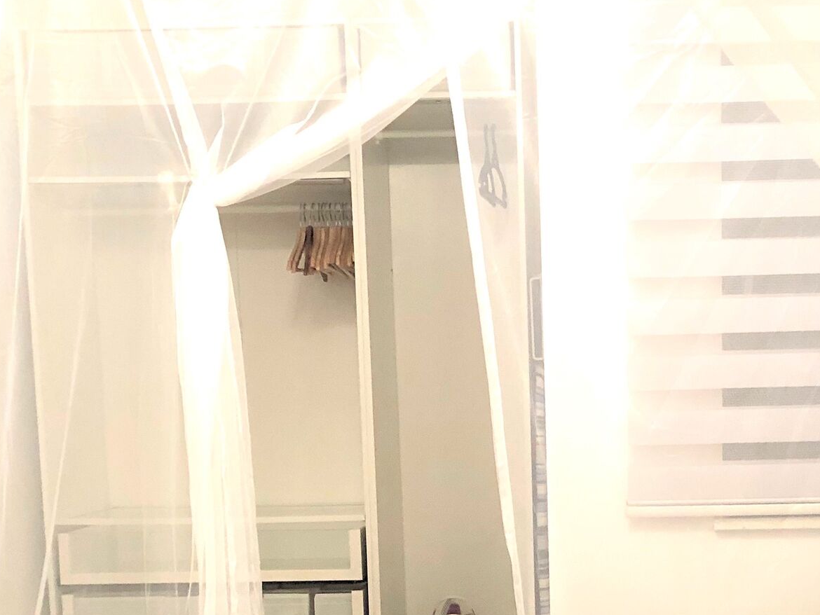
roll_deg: +1.5
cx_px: 589
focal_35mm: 67
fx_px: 1587
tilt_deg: -8.8
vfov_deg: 21.2
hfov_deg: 28.6
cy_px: 619
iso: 80
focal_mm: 4
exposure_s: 1/17
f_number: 1.8
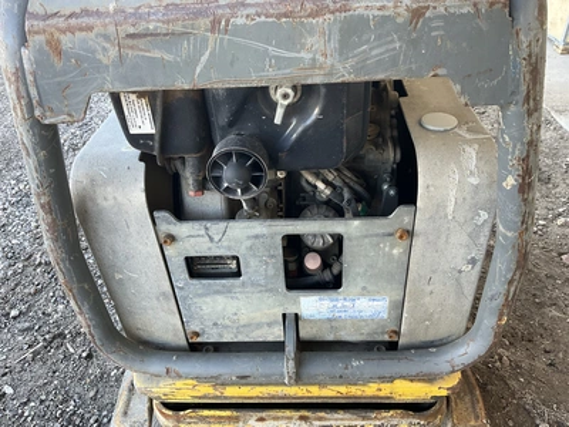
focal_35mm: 29
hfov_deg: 61.7
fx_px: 477
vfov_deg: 48.2
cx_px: 284
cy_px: 214
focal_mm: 3
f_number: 1.8
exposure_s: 1/122
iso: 50
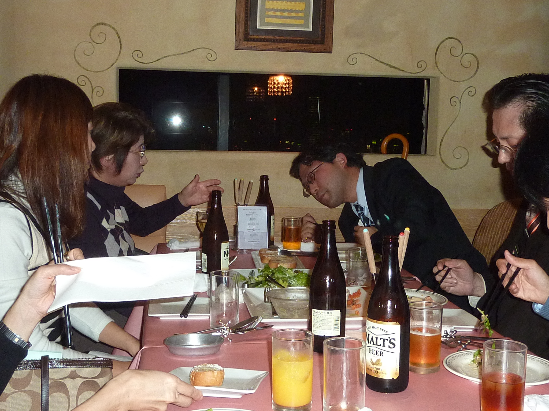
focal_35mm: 48
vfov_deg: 30.3
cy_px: 206
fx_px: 761
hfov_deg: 39.7
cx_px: 274
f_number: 3.3
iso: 200
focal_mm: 4.4
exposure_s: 1/30
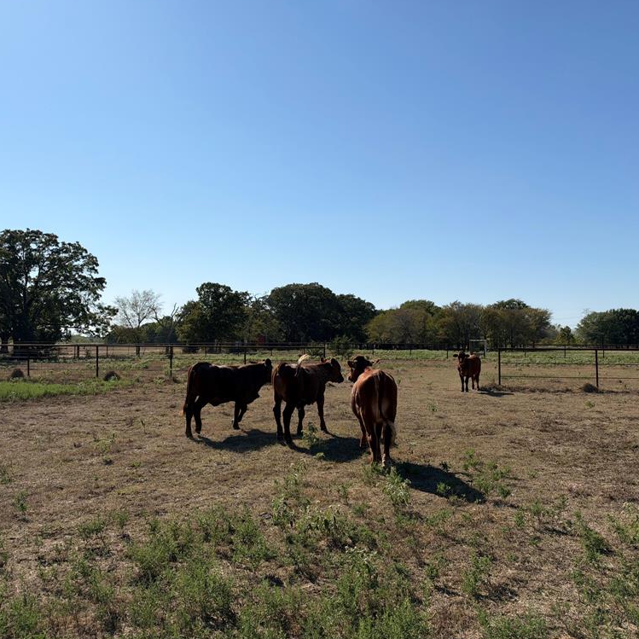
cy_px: 316
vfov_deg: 55.6
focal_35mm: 29
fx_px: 606
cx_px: 297
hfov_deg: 55.6
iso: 80
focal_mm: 6.93
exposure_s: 1/7874
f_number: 1.8
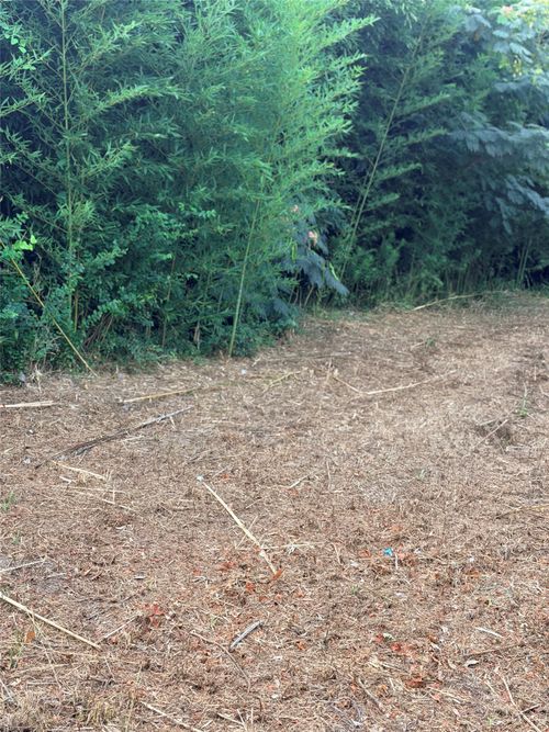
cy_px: 366
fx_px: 1015
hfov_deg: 30.3
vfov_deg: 39.7
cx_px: 274
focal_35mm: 48
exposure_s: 1/220
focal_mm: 6.76
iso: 64
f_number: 1.78
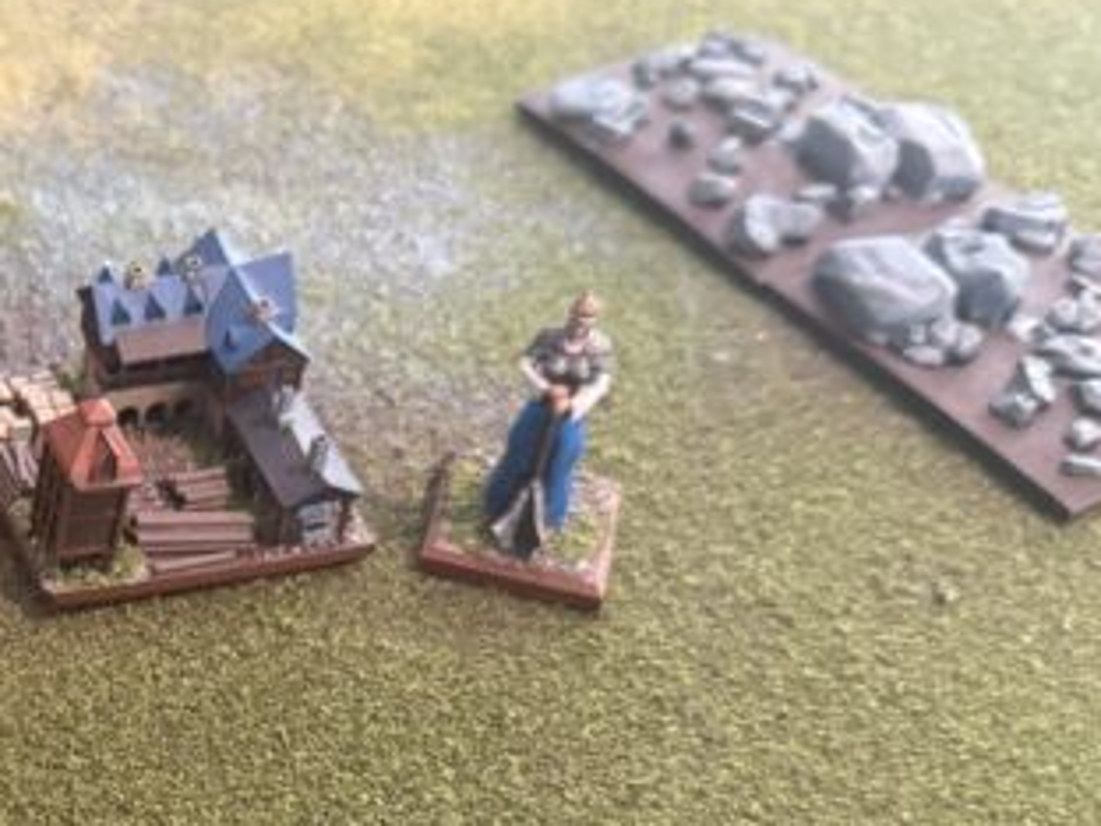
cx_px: -56
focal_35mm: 59
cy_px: 685
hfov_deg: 29.9
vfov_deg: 24.3
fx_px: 1877
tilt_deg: -48.9
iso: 640
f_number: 1.78
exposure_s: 1/60
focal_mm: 6.76
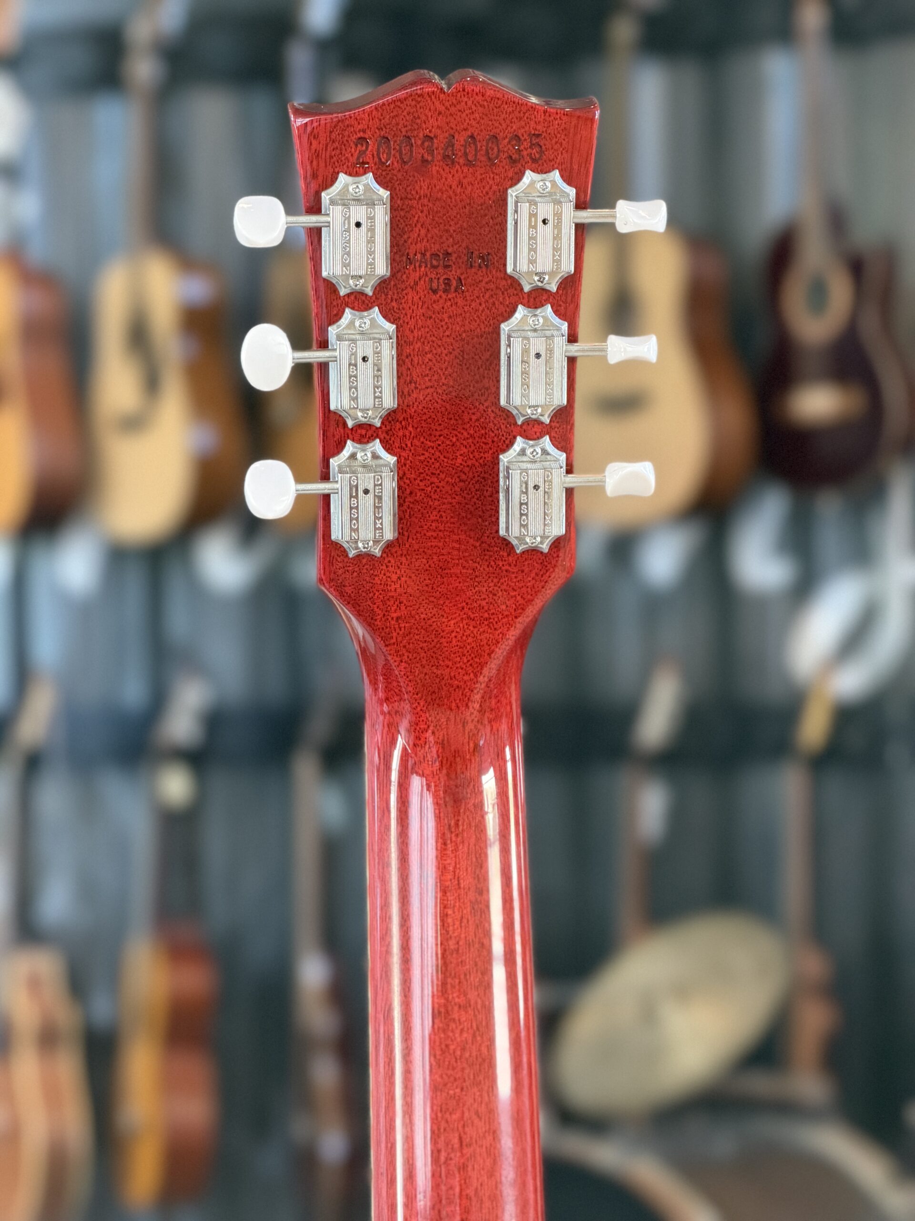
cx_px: 458
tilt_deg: -1.3
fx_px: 3524
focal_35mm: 100
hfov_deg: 14.8
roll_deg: +0.7
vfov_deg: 19.6
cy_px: 610
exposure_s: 1/74
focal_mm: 16.89
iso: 640
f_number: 2.8
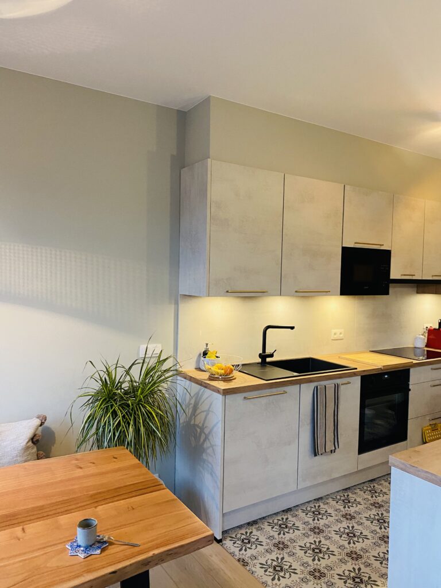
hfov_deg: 53.1
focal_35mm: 26
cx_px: 220
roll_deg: -1.0
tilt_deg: -1.4
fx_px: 442
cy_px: 294
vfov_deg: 67.3
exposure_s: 1/50
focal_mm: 4.25
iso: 250
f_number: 1.8
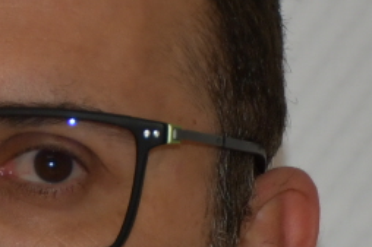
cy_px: 367
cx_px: 26
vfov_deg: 2.2
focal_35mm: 631
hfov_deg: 3.3
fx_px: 6516
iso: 400
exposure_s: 1/60
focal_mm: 66
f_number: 5
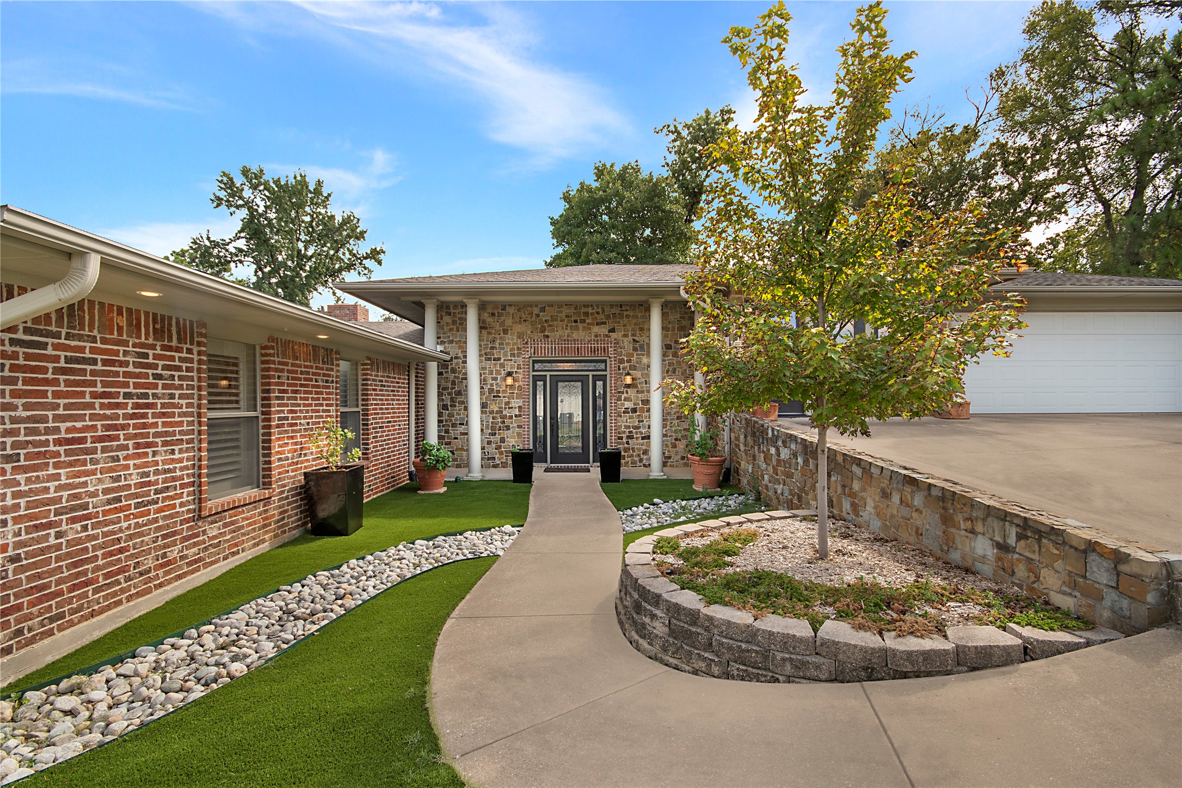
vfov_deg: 77.3
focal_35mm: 15
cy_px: 394
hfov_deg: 100.4
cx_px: 591
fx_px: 492
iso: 100
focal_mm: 10
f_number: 8
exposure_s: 1/125
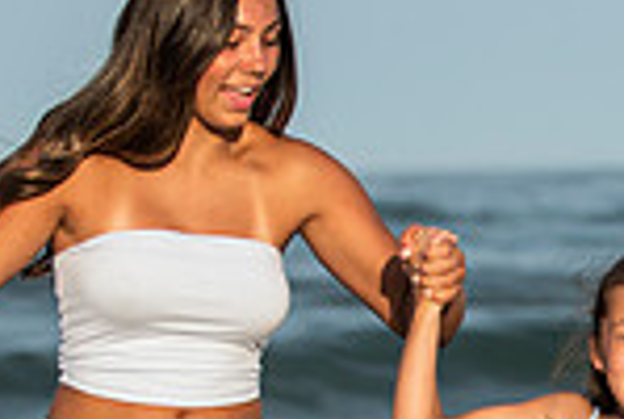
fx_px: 6079
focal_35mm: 350
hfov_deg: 5.8
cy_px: 522
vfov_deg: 3.9
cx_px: 792
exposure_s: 1/4000
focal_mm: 90
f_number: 3.2
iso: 250
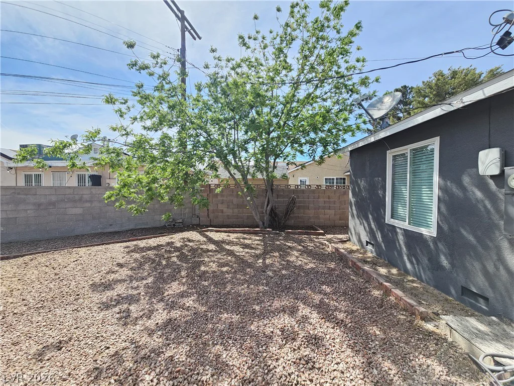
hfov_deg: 106.2
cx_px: 257
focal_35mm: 13
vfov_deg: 89.9
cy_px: 193
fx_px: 193
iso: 50
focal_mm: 2.2
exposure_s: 1/794
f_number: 2.2
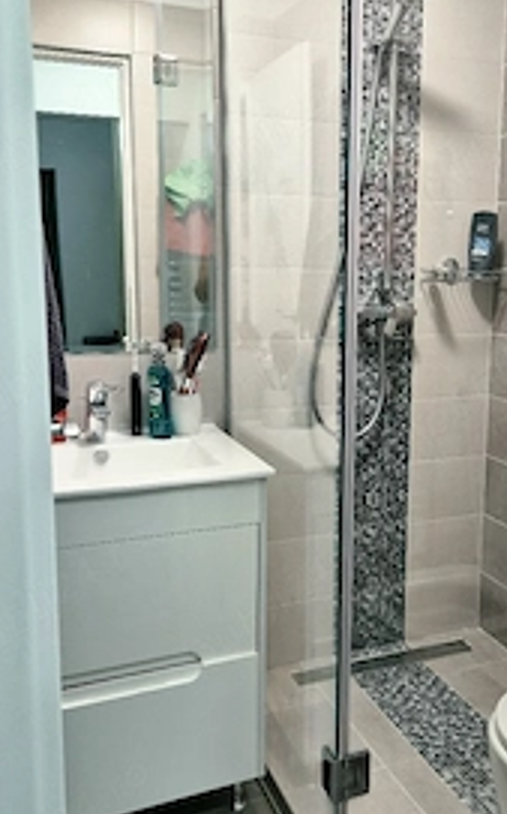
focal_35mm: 36
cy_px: 399
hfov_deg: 34.9
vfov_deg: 54.0
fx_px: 797
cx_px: 345
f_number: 1.8
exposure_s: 1/100
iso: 200
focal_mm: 5.4
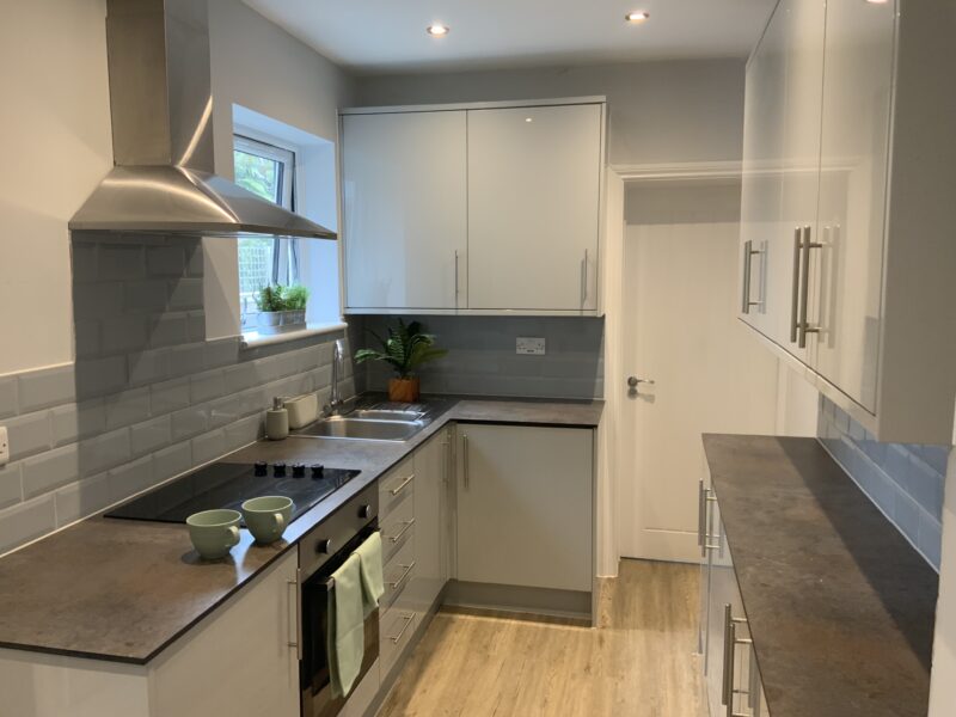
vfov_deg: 48.2
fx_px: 801
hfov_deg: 61.7
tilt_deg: -6.1
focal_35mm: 29
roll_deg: -0.9
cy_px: 358
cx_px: 478
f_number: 1.8
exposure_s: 1/50
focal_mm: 3
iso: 100
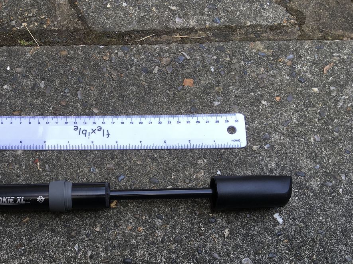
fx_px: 428
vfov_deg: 33.9
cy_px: 182
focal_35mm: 42
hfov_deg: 43.8
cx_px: 102
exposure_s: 1/107
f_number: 2.2
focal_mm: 4.15
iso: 25
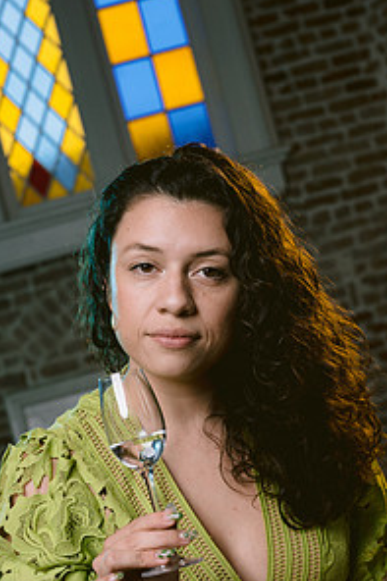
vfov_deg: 26.4
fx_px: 1227
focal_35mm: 76
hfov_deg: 17.9
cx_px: 177
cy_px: 418
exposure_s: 1/125
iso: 200
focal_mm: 50
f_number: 5.6
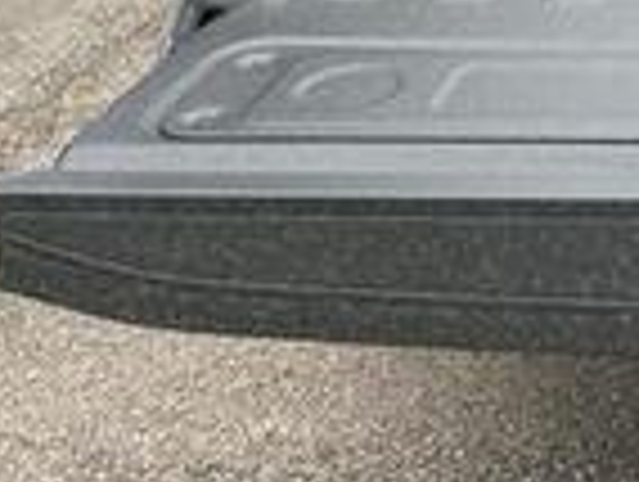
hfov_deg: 18.5
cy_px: -347
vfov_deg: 14.4
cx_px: 990
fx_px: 1701
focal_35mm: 92
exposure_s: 1/803
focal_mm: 5.7
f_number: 1.5
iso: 50
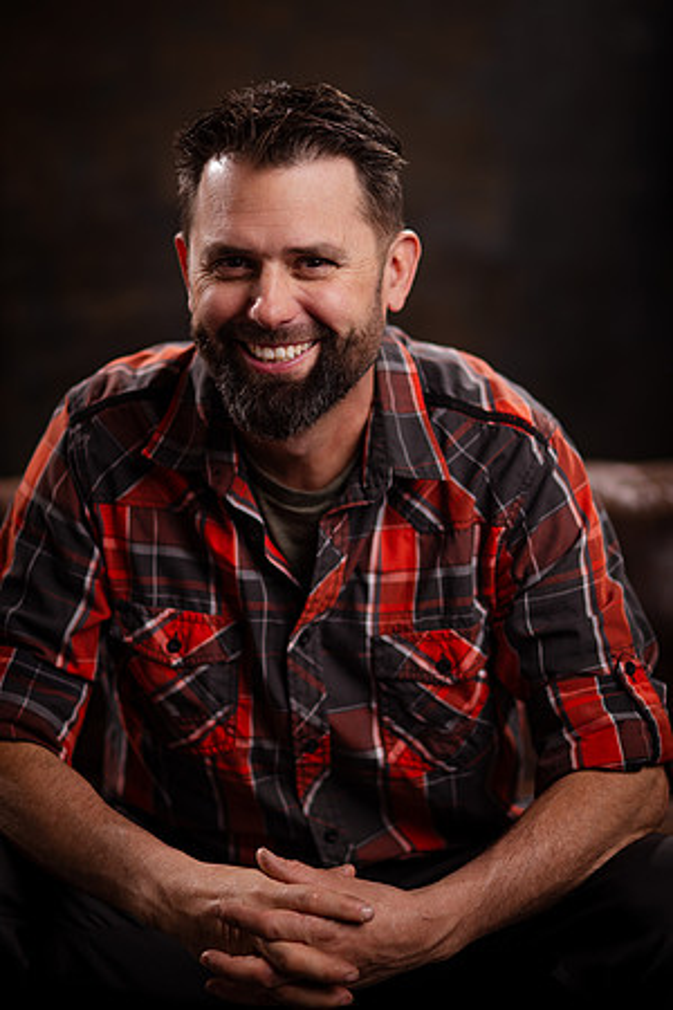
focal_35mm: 105
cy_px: 505
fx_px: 2944
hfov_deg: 13.0
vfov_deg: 19.5
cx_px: 336
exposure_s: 1/160
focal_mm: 105
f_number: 2
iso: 200
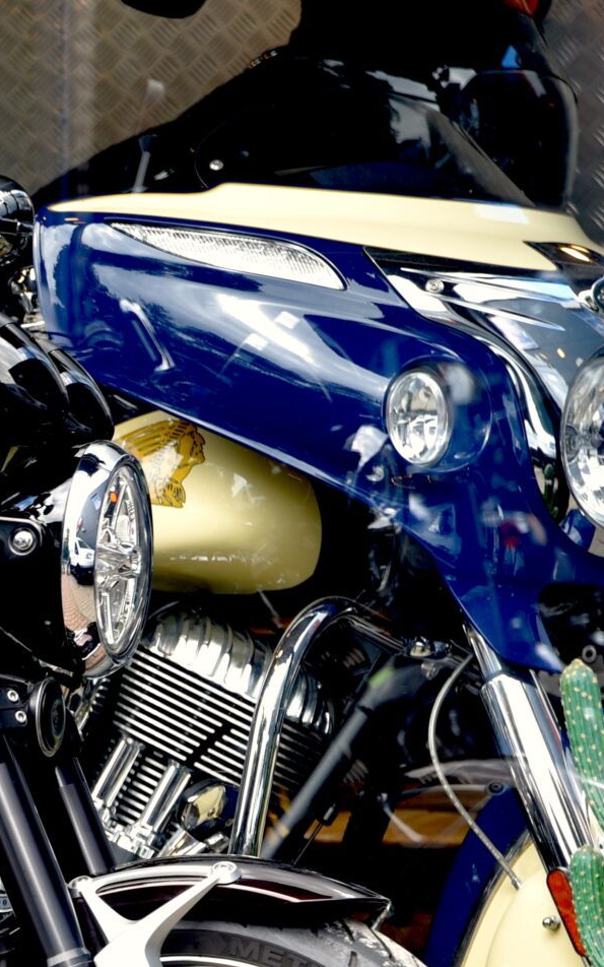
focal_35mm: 192
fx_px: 5057
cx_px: -546
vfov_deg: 10.9
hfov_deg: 6.6
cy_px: 815
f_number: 4.5
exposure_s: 1/80
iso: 100
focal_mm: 70
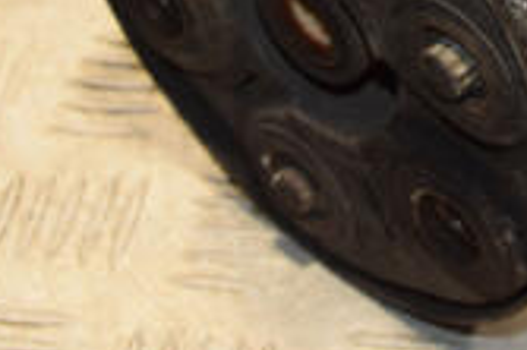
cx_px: 549
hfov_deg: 12.5
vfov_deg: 8.2
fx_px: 2369
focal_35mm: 162
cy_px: -208
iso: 800
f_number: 5.6
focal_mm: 30
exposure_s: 1/200
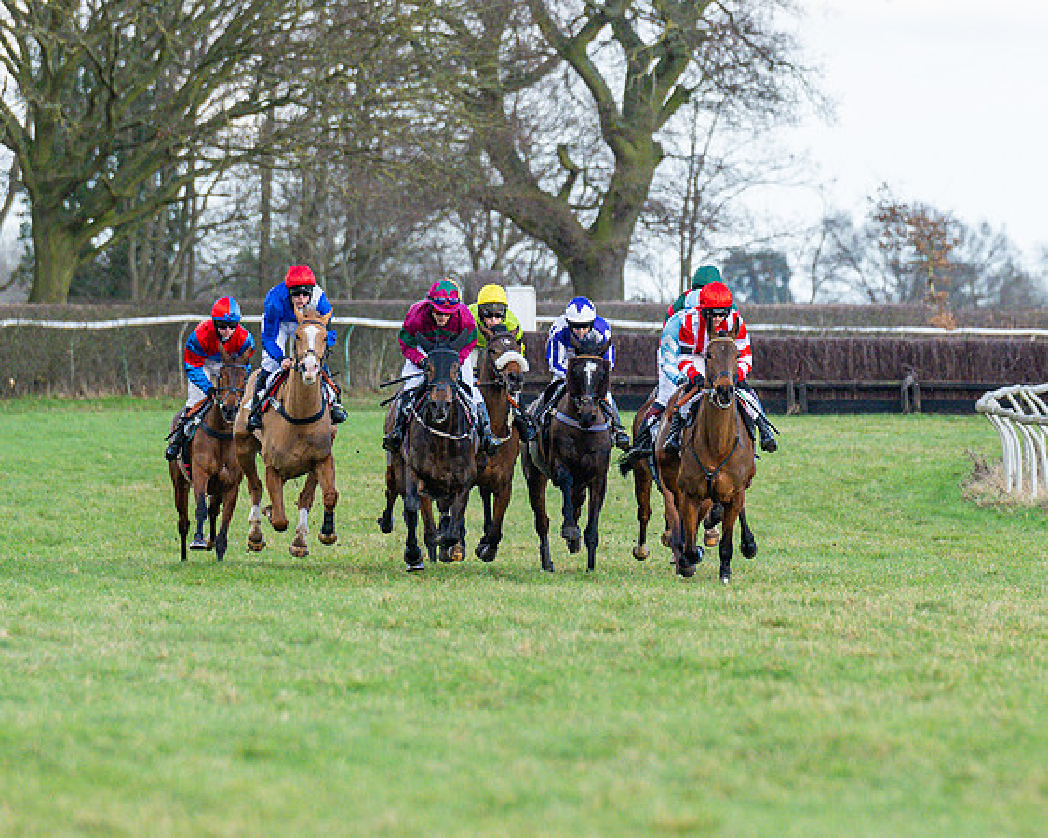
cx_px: 746
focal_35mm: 545
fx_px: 16907
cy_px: 434
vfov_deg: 2.8
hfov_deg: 3.5
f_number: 4
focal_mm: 200
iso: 640
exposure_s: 1/2000
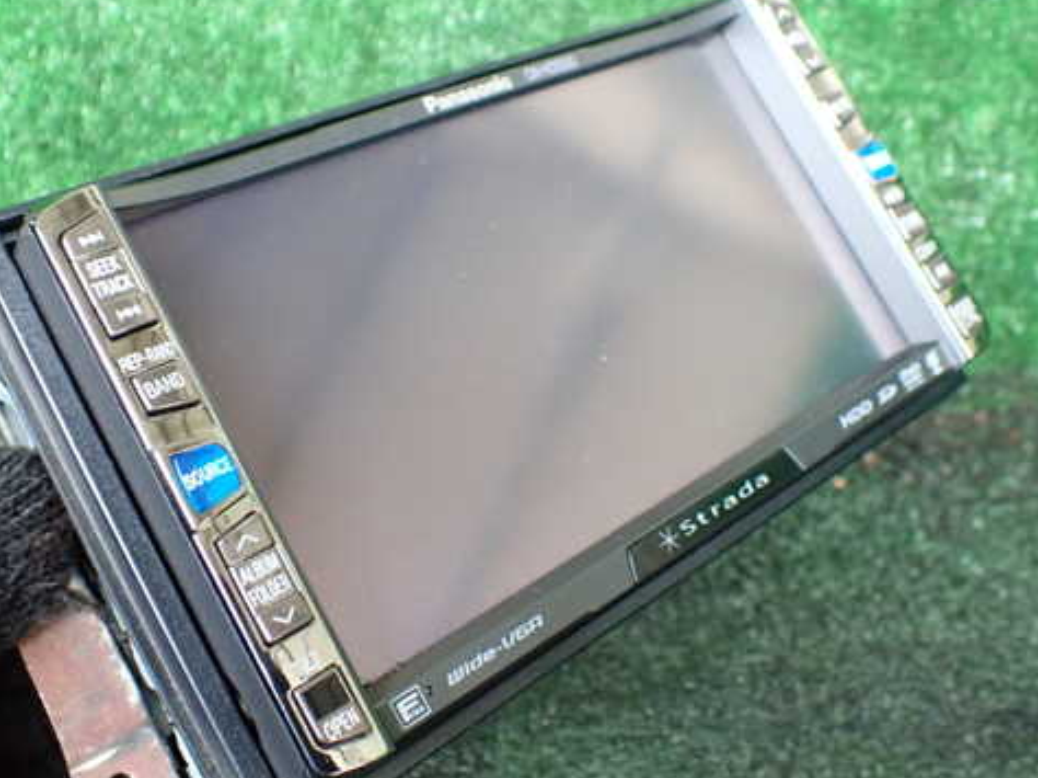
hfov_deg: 48.9
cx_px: 475
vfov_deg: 37.7
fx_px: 1139
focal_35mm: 38
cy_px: 359
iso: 800
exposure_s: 1/40
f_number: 2.3
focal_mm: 5.4
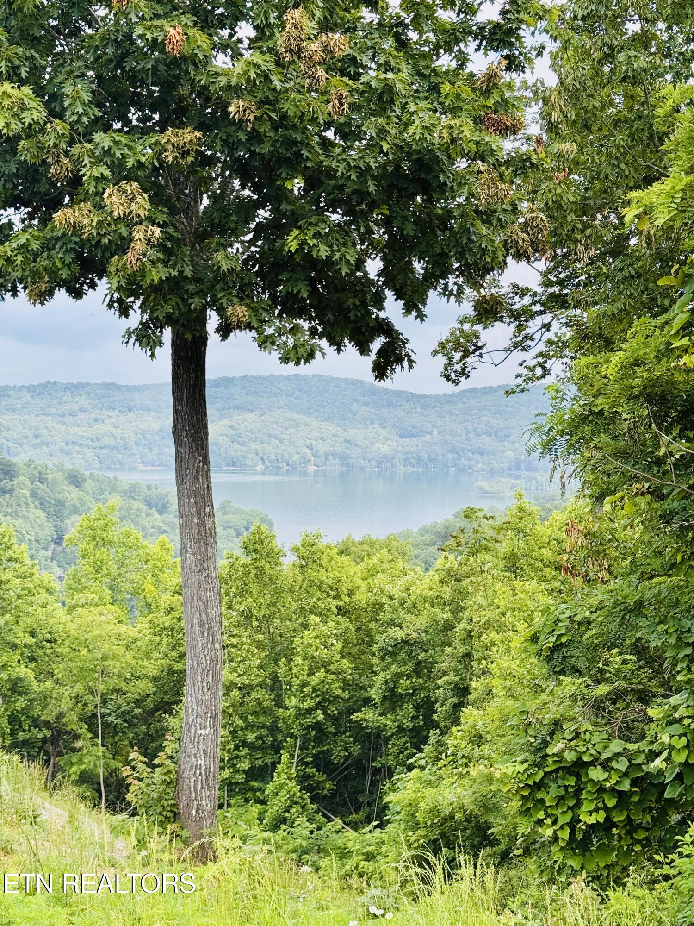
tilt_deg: -2.0
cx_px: 347
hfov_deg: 30.3
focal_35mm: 48
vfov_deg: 39.7
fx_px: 1283
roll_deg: -0.7
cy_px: 463
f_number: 1.78
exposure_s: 1/1458
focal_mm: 6.76
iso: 64
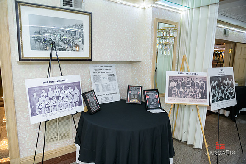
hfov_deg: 73.7
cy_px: 82
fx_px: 164
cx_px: 123
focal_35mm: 24
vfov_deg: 53.2
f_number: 3.2
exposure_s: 1/125
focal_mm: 24
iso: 1600
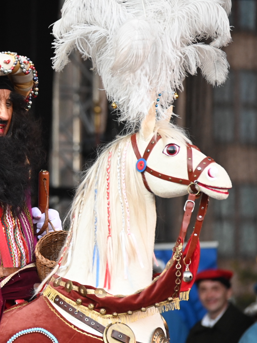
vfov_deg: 8.1
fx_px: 2417
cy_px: 170
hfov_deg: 6.1
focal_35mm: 244
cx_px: -43
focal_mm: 140
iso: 3200
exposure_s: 1/500
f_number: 4.8
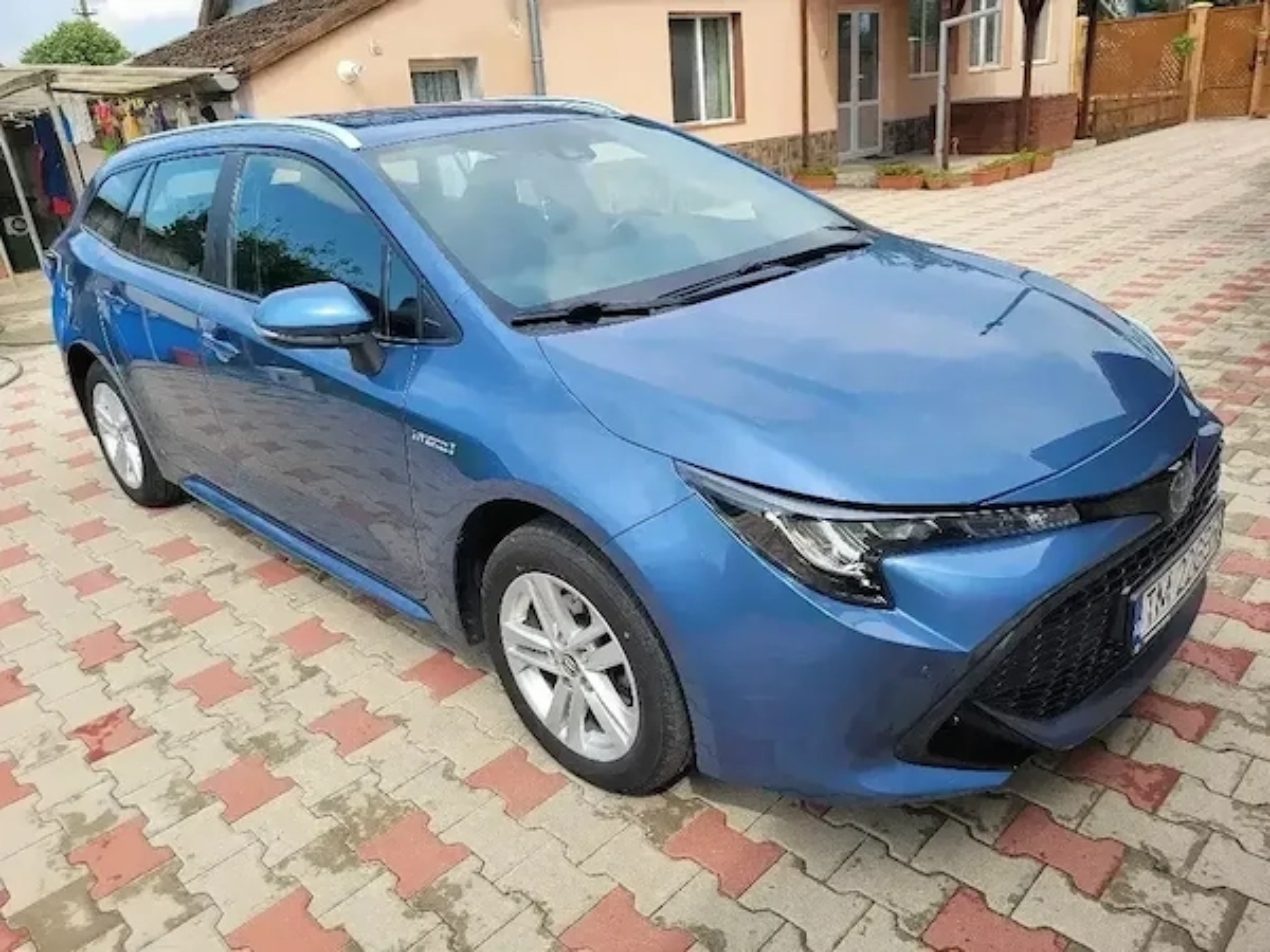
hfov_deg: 67.3
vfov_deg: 53.1
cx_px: 635
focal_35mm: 26
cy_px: 476
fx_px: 954
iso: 40
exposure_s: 1/1111
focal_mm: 5.4
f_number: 1.8
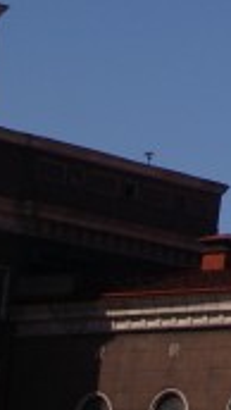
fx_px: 2239
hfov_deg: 5.0
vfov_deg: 10.4
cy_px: 44
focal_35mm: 206
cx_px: 1076
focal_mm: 22
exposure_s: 1/200
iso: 100
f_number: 10
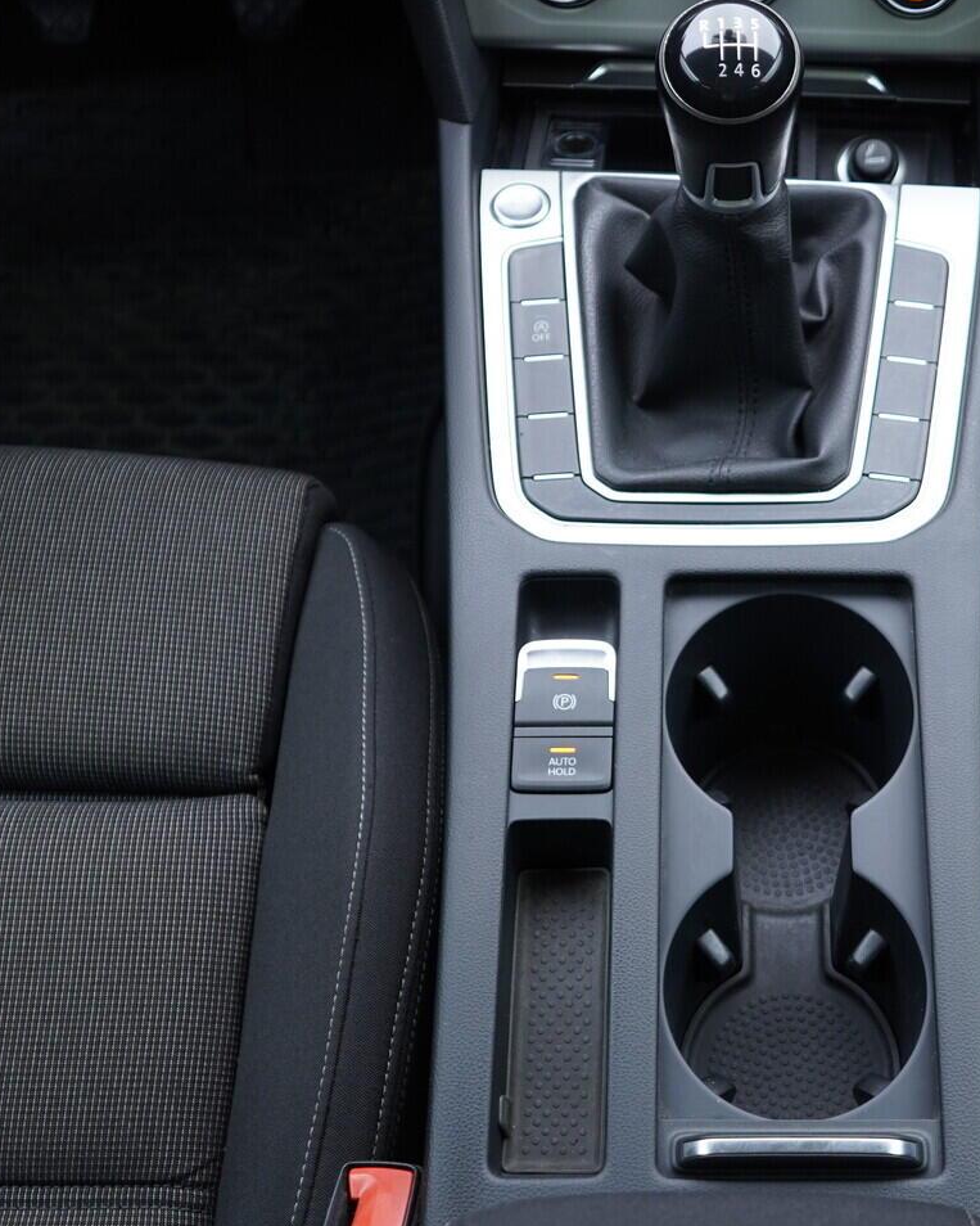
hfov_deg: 29.3
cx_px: 726
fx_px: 1849
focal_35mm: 51
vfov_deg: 36.7
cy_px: 612
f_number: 2.8
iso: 320
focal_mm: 24
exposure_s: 1/40
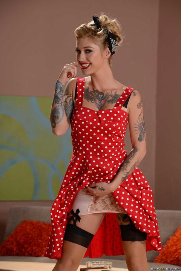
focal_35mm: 116
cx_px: 90
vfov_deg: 17.6
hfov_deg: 11.8
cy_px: 136
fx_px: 874
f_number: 5.6
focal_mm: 116
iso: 100
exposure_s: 1/125
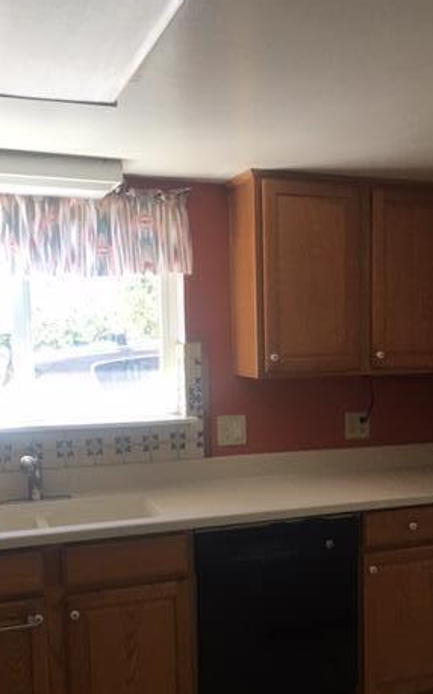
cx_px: 322
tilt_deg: -6.4
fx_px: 812
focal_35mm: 43
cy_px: 439
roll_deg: +0.3
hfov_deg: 29.4
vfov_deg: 45.8
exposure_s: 1/30
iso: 25
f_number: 2.2
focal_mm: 4.15
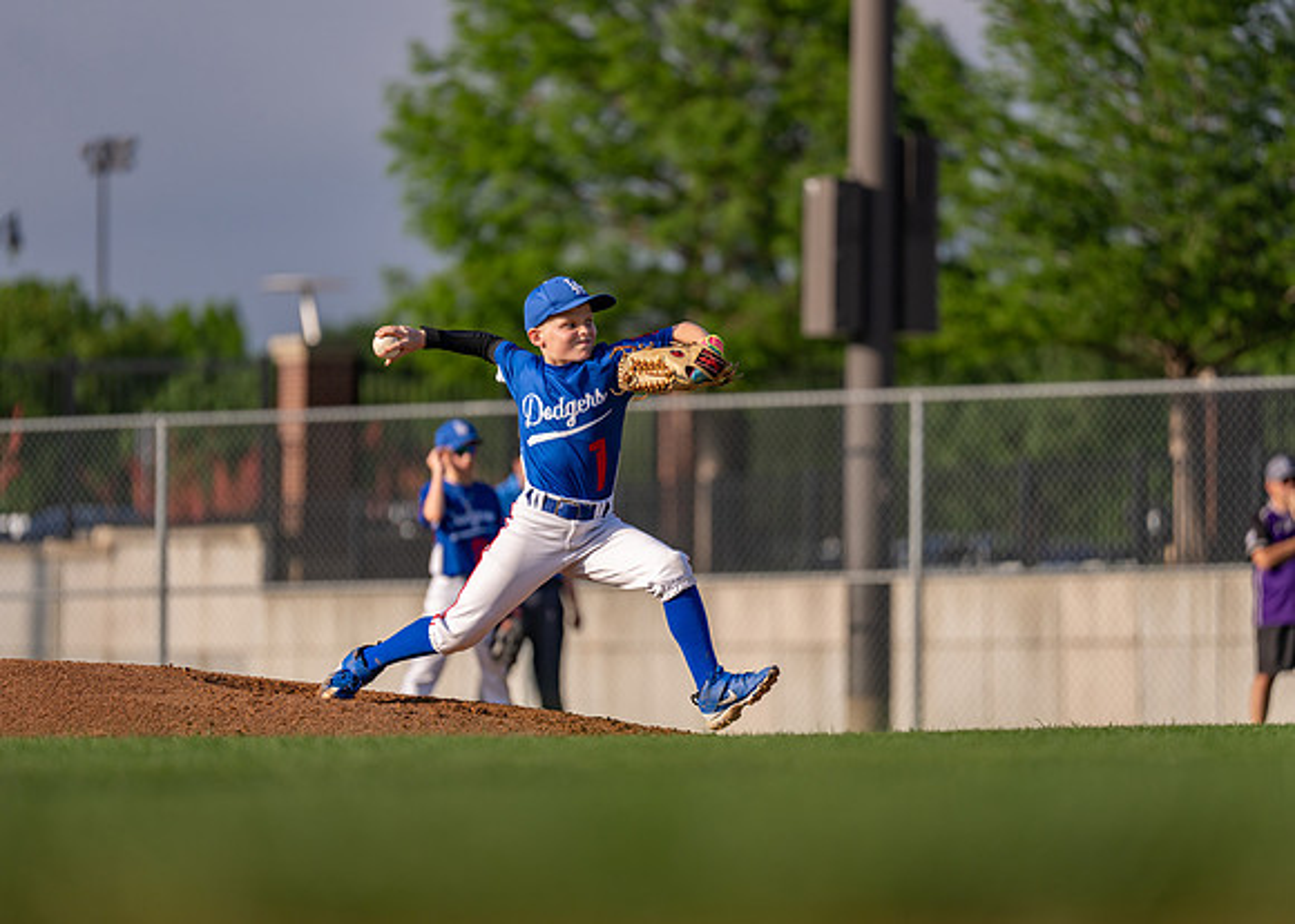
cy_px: 462
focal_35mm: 210
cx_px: 648
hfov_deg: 9.6
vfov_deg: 6.8
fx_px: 7729
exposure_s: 1/4000
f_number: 2.8
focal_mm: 200
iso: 250
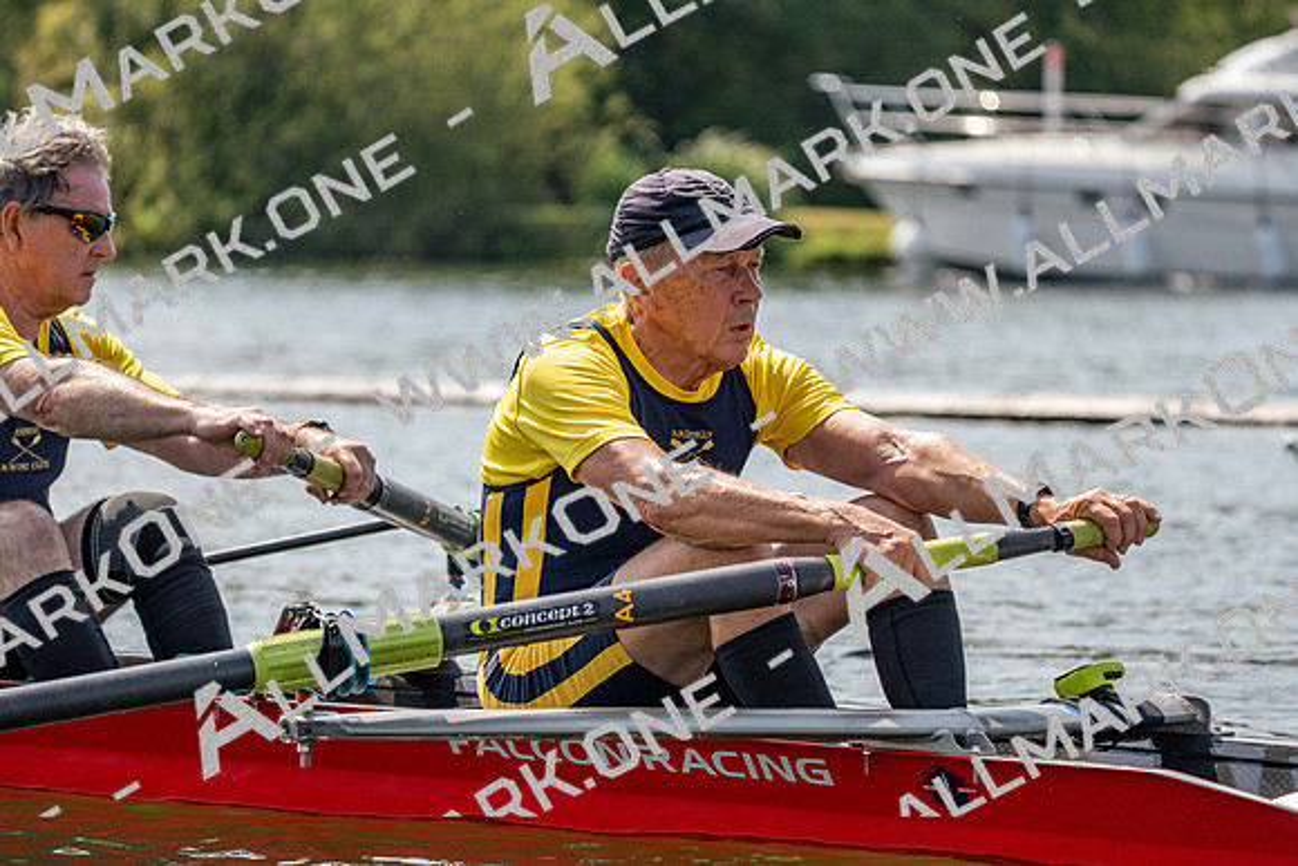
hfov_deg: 10.3
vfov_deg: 6.9
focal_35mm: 200
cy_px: 433
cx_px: 649
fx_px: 7212
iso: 250
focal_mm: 200
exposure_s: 1/1600
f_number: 5.6
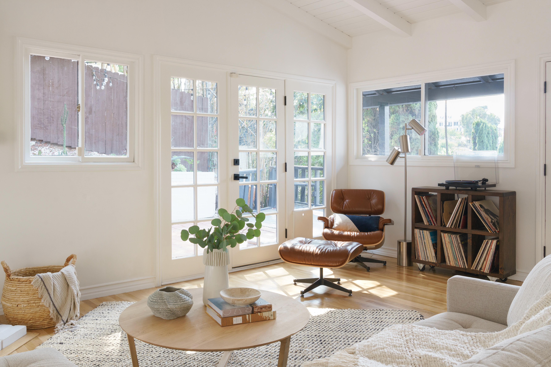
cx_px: 244
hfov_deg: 58.6
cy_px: 168
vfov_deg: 41.1
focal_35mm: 32
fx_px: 490
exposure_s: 1/13
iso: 250
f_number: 11
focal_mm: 28
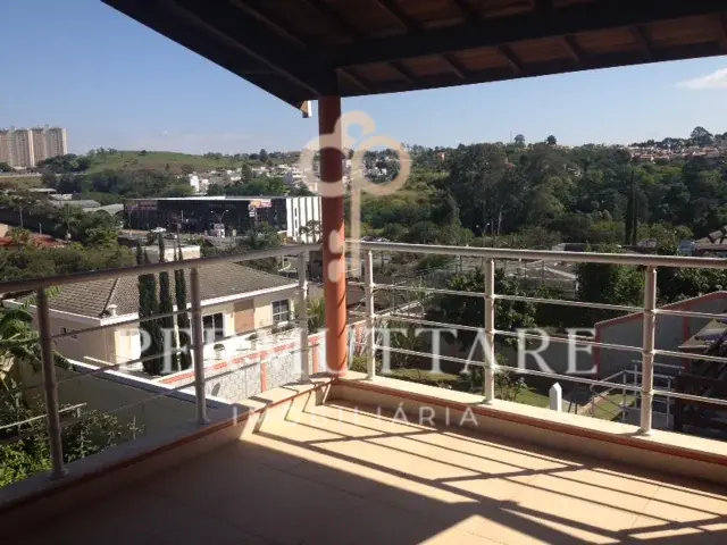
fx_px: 735
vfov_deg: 40.7
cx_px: 364
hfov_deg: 52.6
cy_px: 272
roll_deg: +1.4
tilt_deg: -11.3
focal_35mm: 35
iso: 50
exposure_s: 1/1905
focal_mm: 4.28
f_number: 2.4
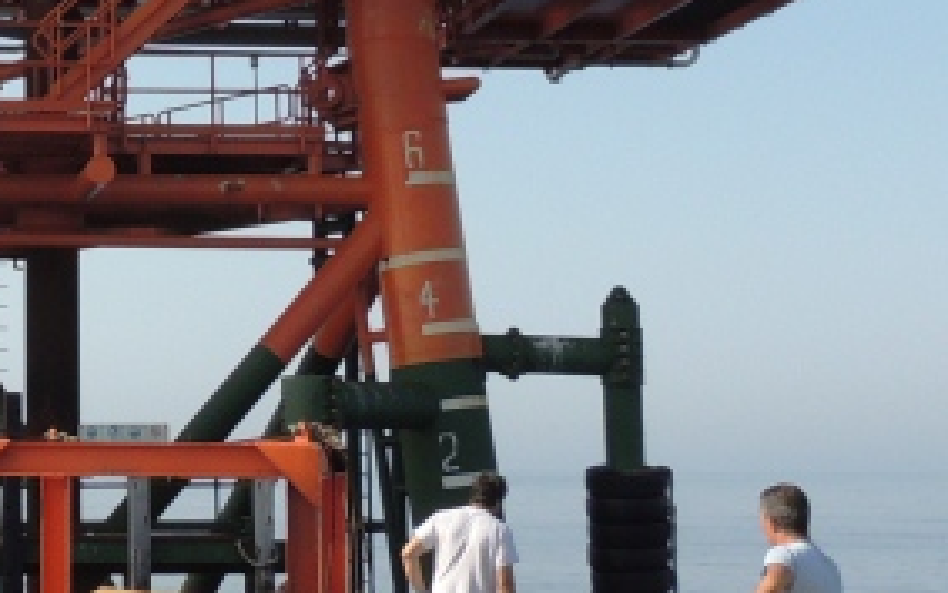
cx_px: -70
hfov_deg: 21.5
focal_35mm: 92
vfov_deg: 14.2
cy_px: 141
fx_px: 2377
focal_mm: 4.3
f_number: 3
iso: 100
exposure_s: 1/1250
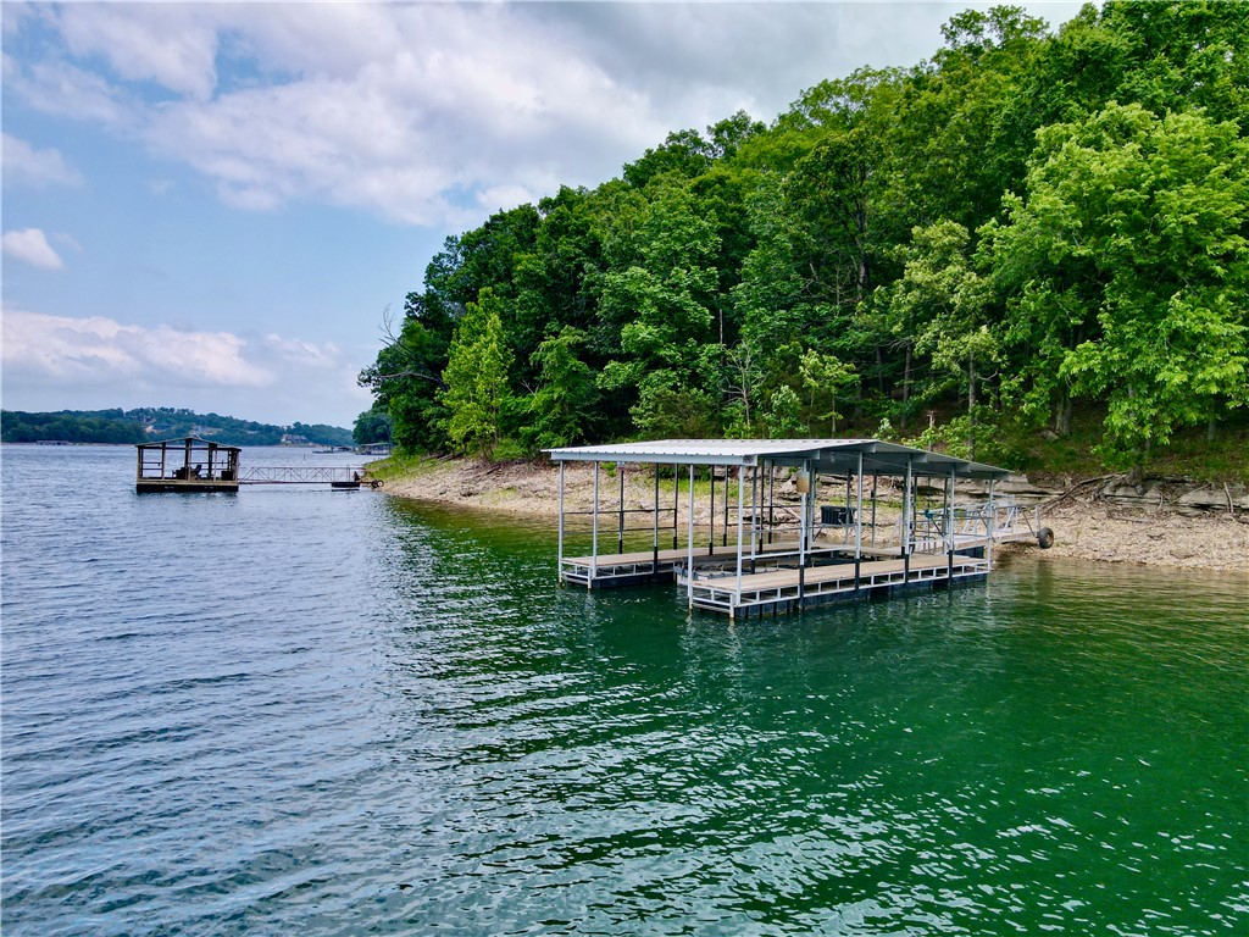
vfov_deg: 56.8
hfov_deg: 71.6
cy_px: 468
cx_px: 624
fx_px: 866
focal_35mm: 24
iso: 110
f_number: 2.8
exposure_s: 1/400
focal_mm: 4.5
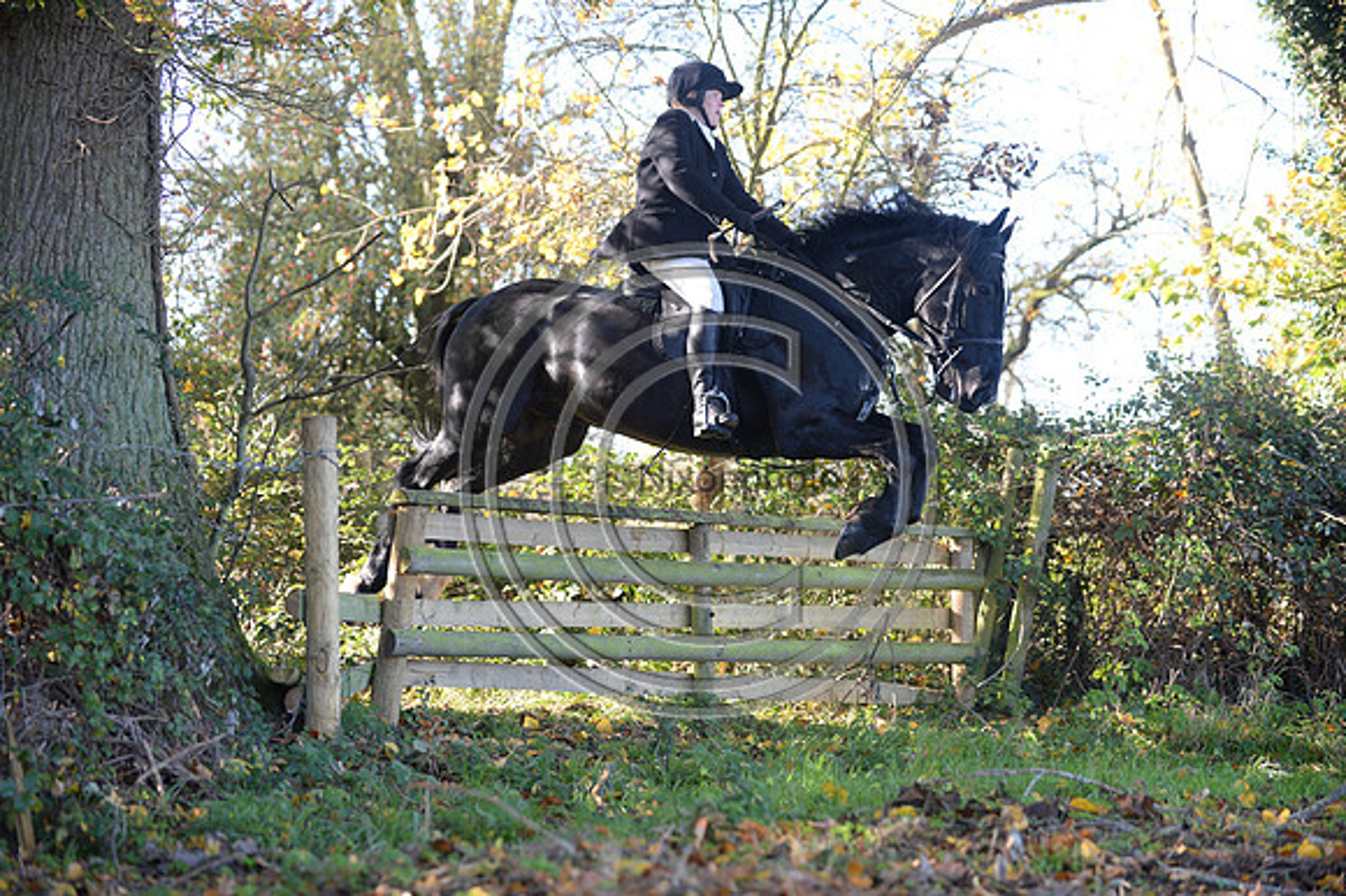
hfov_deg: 28.9
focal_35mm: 70
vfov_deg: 19.4
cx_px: 673
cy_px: 448
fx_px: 2616
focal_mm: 70
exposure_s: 1/1000
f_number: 2.8
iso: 1000
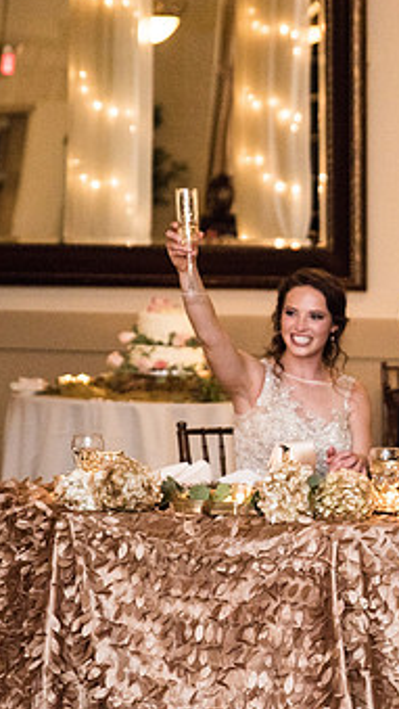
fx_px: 2743
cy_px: 441
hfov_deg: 8.3
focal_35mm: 146
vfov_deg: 14.7
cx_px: 441
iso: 1000
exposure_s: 1/200
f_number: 2.8
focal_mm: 70
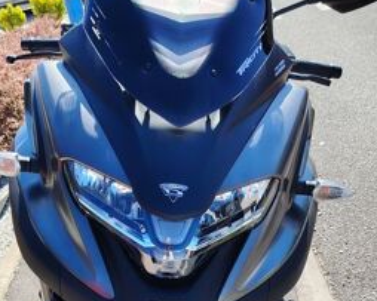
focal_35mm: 59
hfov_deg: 32.0
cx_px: 187
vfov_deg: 24.4
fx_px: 658
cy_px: 316
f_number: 1.75
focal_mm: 5.25
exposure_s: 1/621
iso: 100
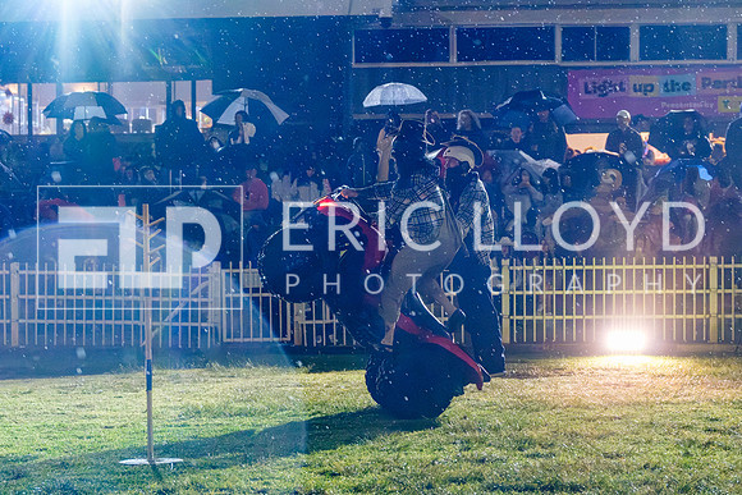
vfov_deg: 13.2
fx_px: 2140
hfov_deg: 19.7
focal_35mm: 104
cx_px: 395
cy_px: 299
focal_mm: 56.3
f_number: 3.6
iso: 12800
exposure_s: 1/800
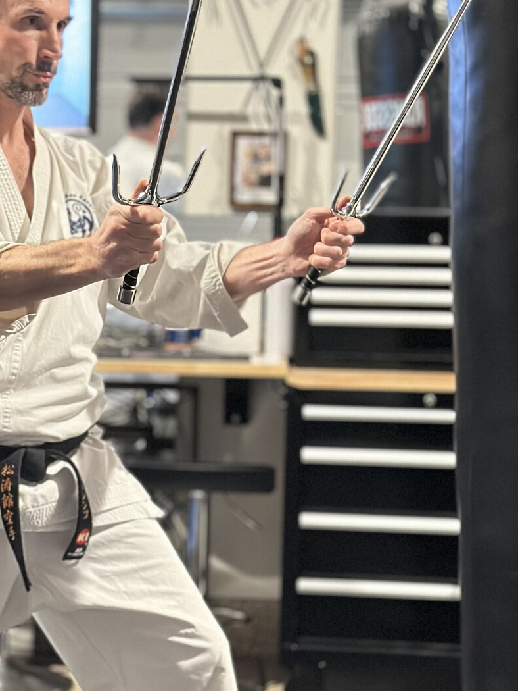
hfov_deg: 22.9
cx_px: 212
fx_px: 1276
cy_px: 253
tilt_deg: -5.8
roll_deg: -1.3
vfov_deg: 30.1
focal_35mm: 64
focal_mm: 6.86
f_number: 1.78
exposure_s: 1/24
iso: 1000
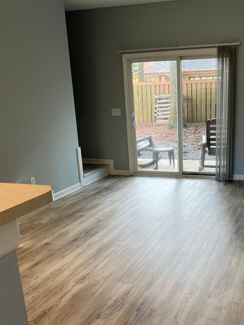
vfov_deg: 46.3
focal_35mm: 40
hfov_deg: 35.5
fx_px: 376
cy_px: 208
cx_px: 168
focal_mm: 5.7
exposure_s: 1/60
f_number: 1.5
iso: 64
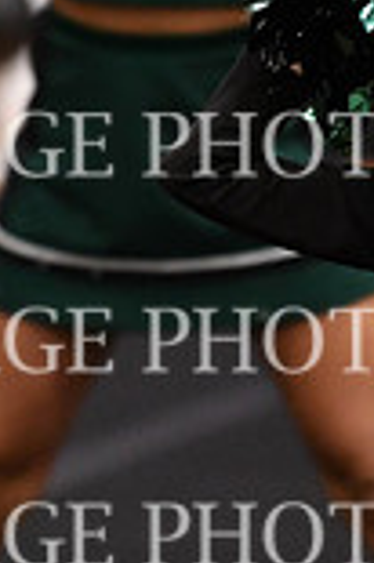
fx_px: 17554
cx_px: 118
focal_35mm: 1124
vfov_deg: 1.8
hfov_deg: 1.2
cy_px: 47
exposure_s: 1/800
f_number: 2.8
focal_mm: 200
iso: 4000
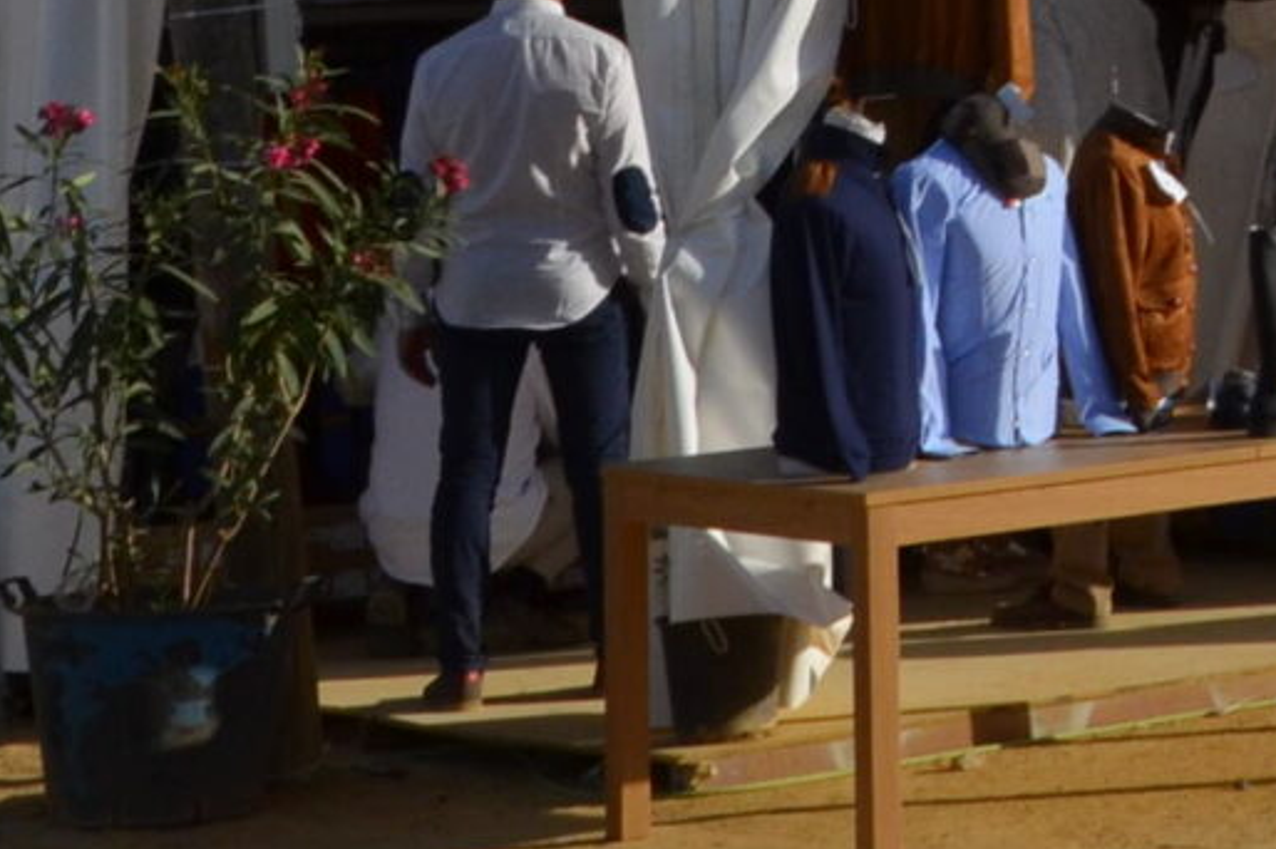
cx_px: 2852
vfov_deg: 6.9
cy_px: -536
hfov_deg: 9.6
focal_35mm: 194
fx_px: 6872
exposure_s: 1/2000
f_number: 8
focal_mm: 26
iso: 400
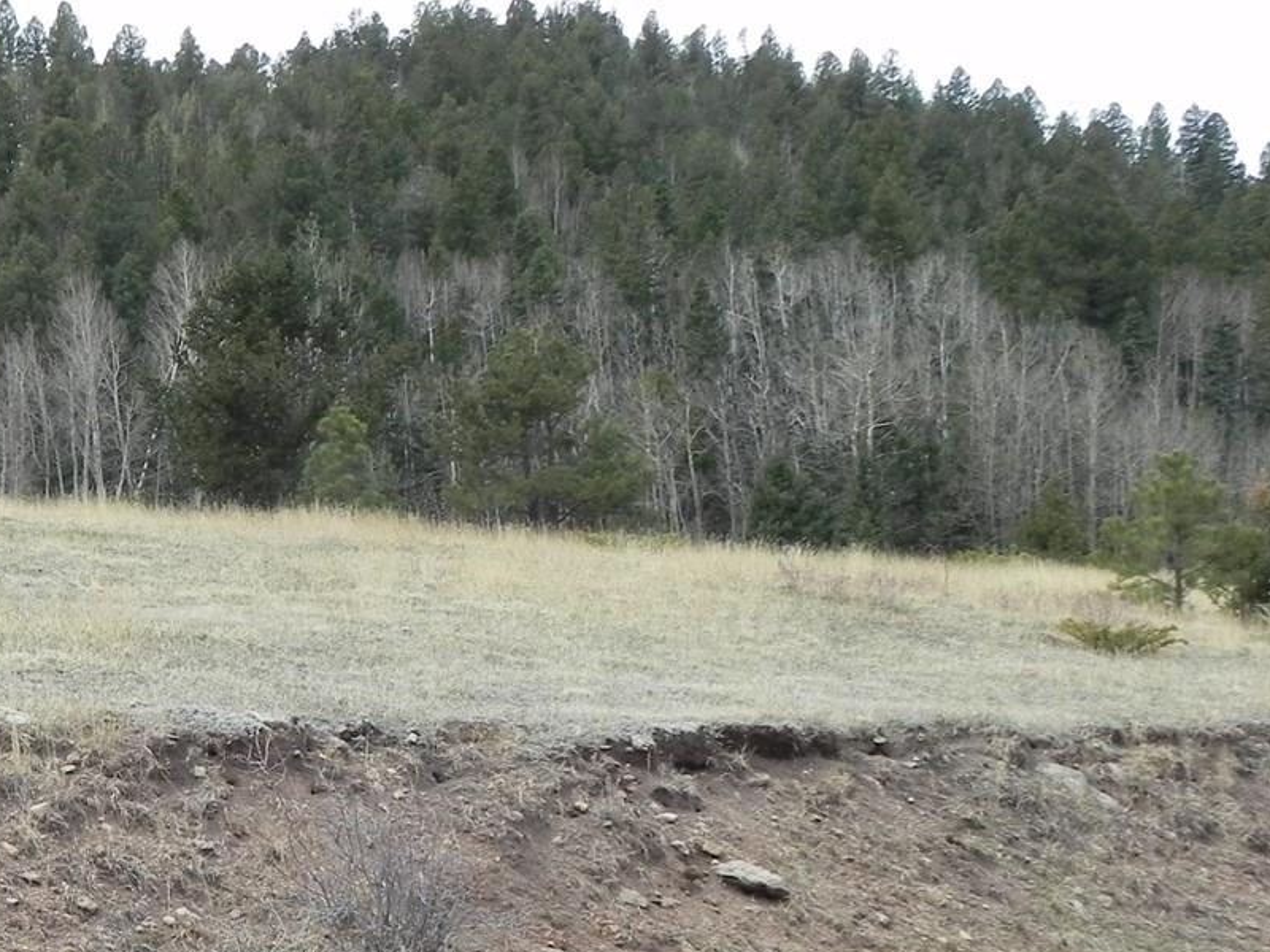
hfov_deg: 27.7
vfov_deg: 21.9
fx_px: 2421
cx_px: 5
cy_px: 773
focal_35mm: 66
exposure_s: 1/252
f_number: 5.6
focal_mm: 5.9
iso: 160
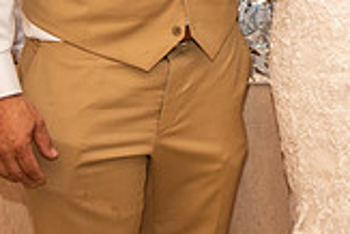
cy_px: -134
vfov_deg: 7.9
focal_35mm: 171
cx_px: 511
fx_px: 1664
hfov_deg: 11.5
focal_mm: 48
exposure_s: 1/160
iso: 1000
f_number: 2.8
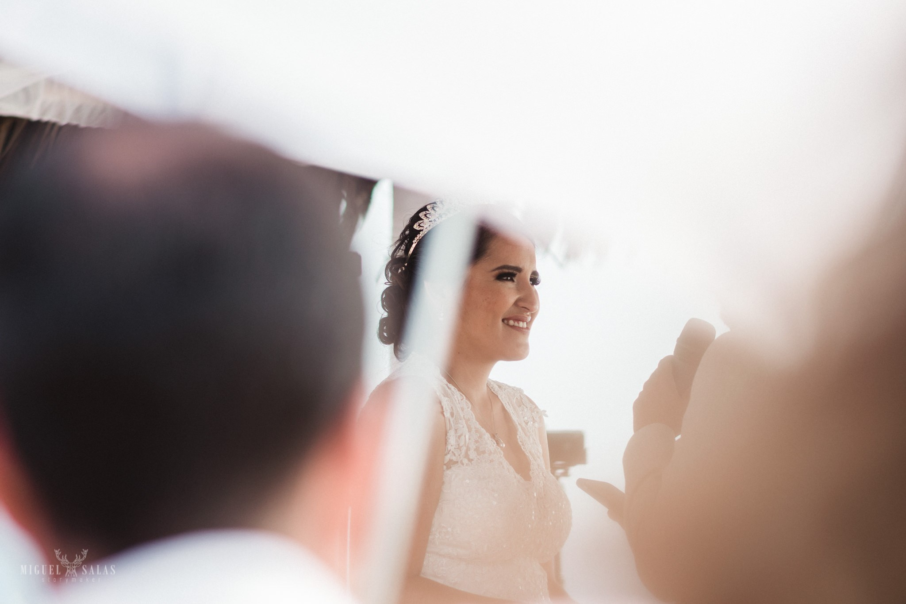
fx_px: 3208
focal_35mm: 128
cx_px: 453
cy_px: 302
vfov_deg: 10.8
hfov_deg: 16.1
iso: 100
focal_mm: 85
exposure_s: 1/800
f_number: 2.8
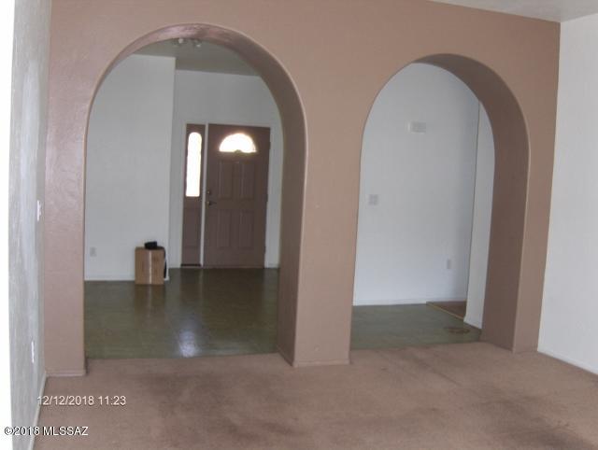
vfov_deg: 40.8
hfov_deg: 52.6
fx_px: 606
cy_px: 225
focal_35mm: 35
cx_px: 299
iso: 196
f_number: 2.8
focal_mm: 7.5
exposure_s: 1/60
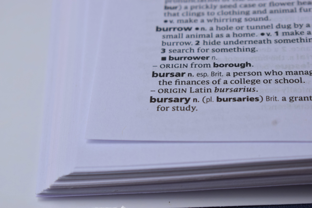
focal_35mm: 82
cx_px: 156
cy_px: 104
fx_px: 715
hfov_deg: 24.6
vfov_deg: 16.6
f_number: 7.1
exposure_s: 1/1250
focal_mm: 55
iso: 400
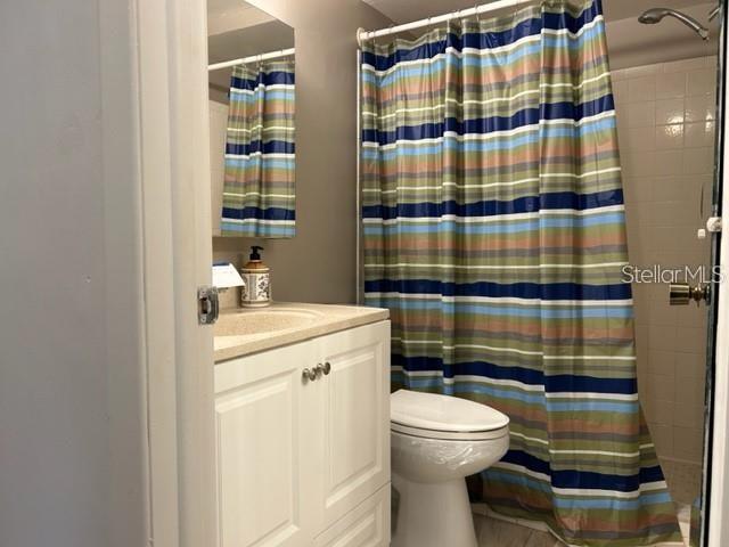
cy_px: 274
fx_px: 548
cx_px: 364
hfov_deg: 67.3
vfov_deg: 53.1
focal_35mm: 26
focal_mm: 5.7
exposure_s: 1/60
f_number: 1.5
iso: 100
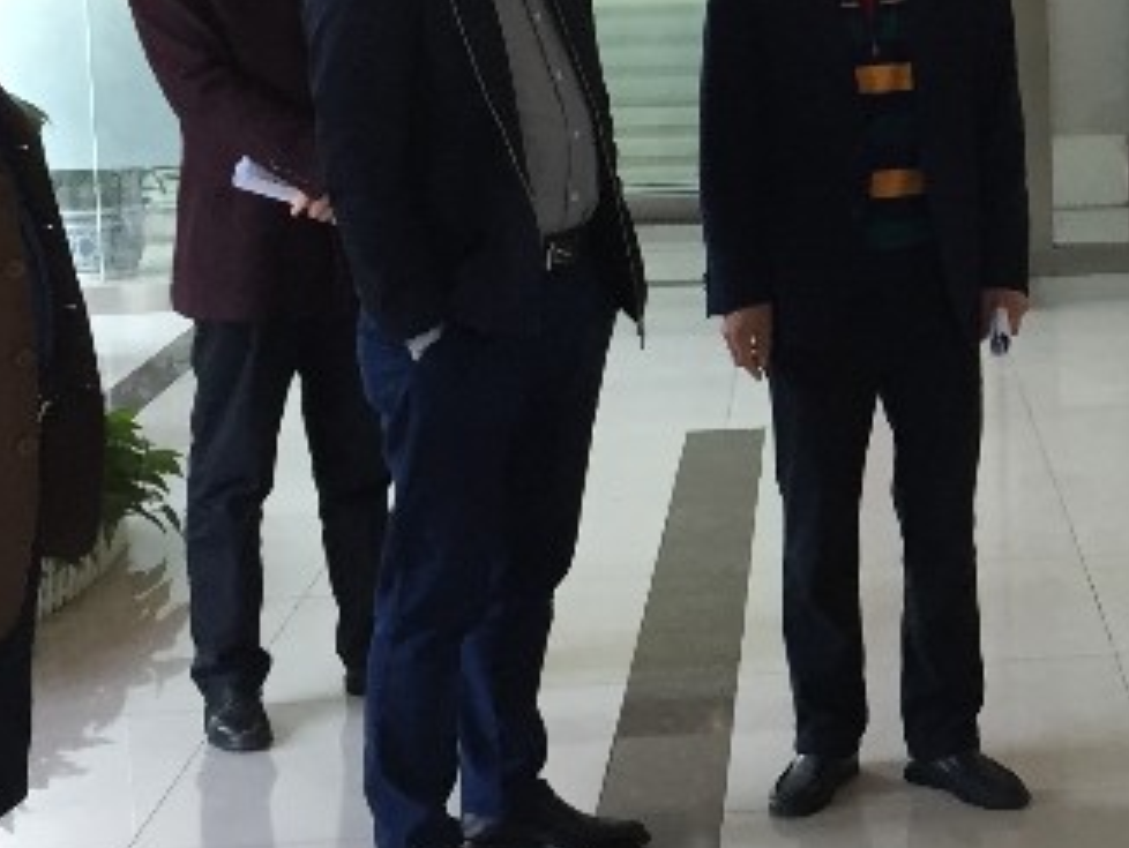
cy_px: 145
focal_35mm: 91
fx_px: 2970
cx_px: 1295
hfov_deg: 20.4
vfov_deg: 16.1
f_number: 2.2
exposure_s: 1/33
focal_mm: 4.15
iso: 100
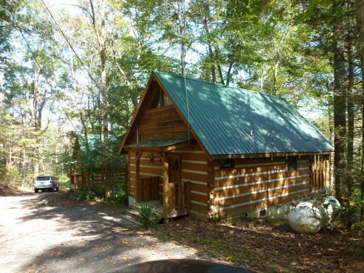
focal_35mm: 24
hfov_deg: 71.6
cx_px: 182
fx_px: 252
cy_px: 136
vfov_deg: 56.8
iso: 100
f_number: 3.3
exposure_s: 1/60
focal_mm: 4.3
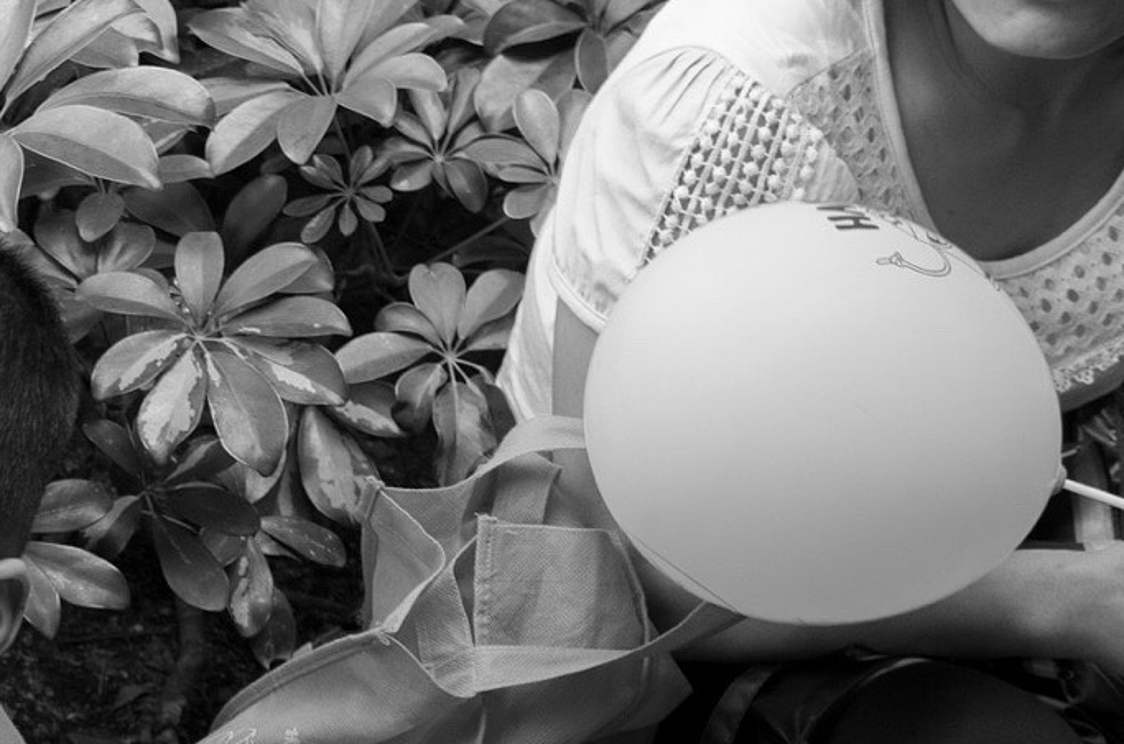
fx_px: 3177
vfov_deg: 13.1
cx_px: -474
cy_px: 849
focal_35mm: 102
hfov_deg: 18.2
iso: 100
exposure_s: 1/80
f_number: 4.5
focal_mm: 22.8
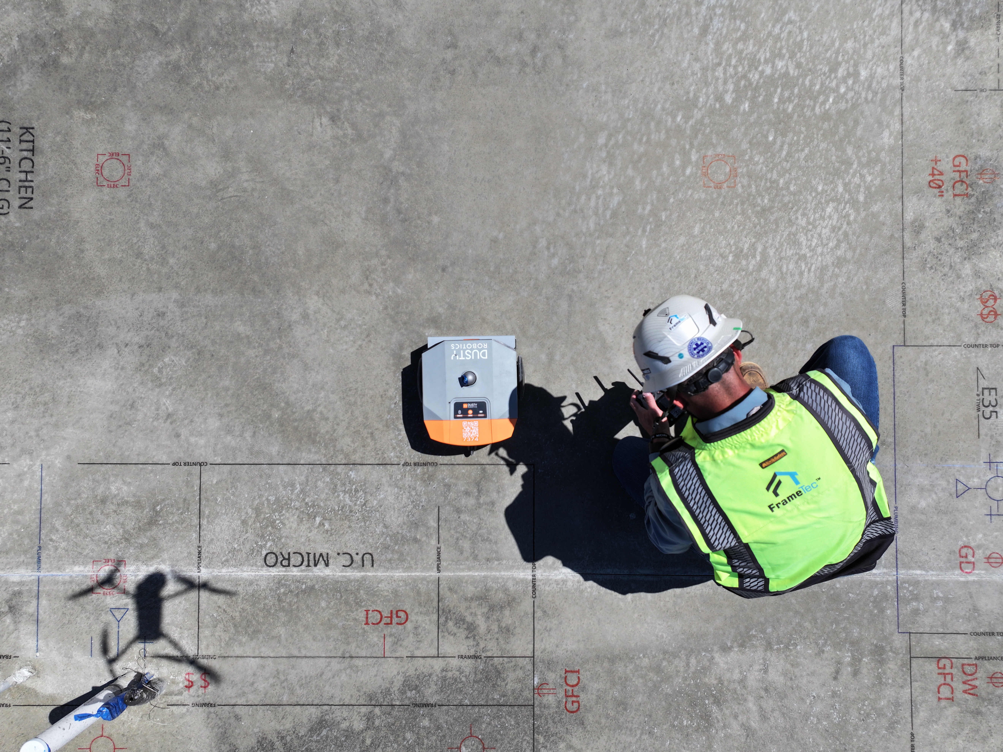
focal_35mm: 24
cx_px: 502
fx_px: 695
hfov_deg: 71.6
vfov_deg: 56.8
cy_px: 376
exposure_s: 1/2500
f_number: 2.8
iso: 100
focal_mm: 12.29
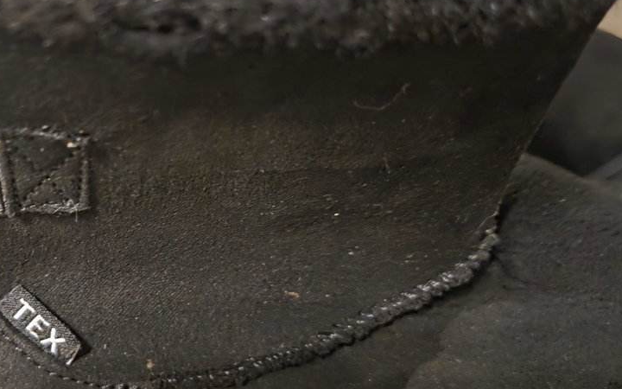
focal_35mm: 42
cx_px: 96
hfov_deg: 44.1
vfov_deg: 30.4
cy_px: 238
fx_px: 712
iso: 2500
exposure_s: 1/20
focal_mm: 5.4
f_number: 1.8
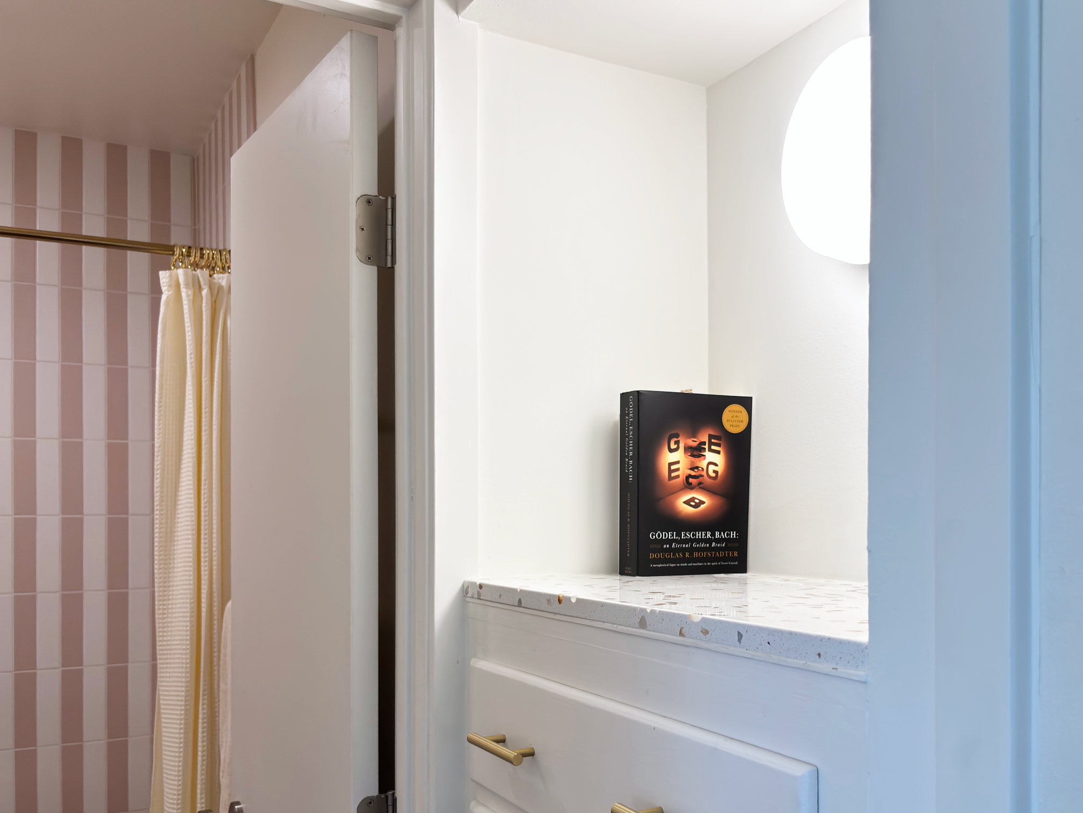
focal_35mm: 33
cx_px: 666
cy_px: 500
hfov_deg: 54.8
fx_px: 1033
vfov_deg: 42.7
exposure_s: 1/120
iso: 40
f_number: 1.6
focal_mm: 6
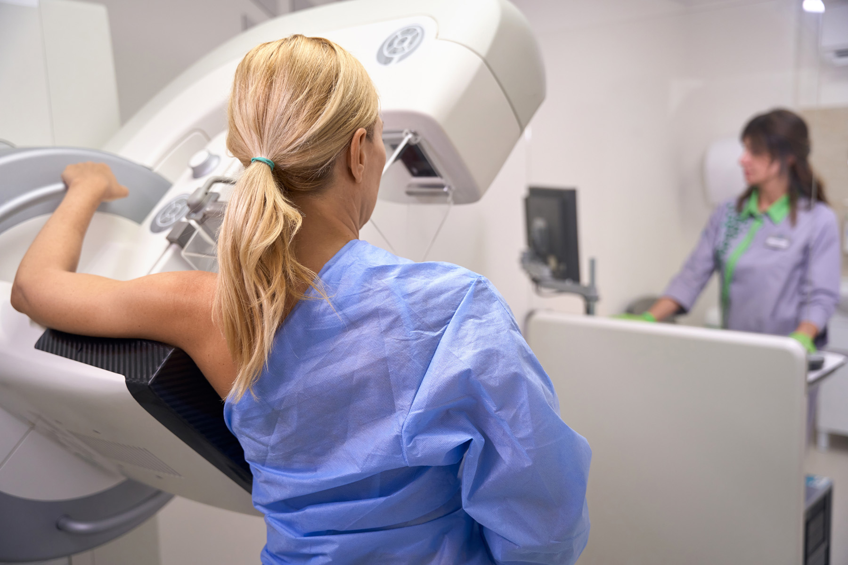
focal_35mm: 36
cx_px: 424
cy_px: 282
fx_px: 855
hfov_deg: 52.8
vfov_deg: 36.6
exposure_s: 1/250
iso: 640
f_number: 2.8
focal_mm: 36.3
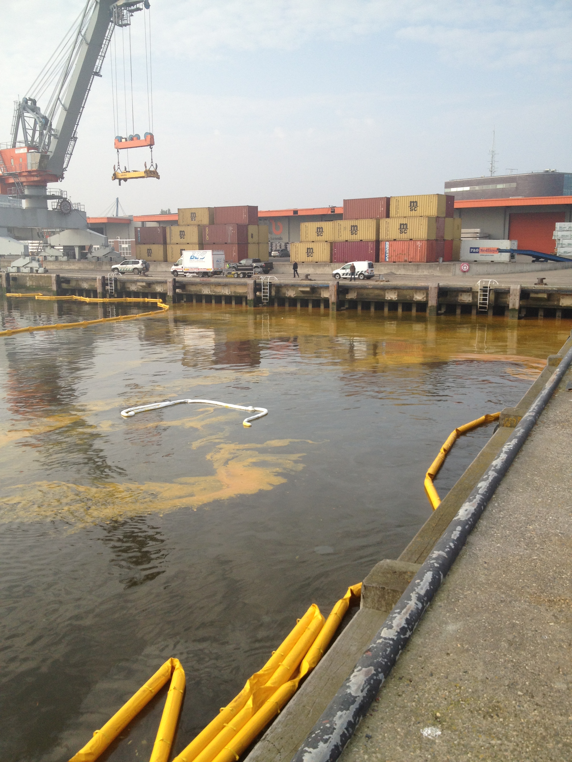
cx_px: 286
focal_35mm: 35
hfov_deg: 40.7
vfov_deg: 52.6
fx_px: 771
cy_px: 381
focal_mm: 4.28
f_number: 2.4
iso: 64
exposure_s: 1/863
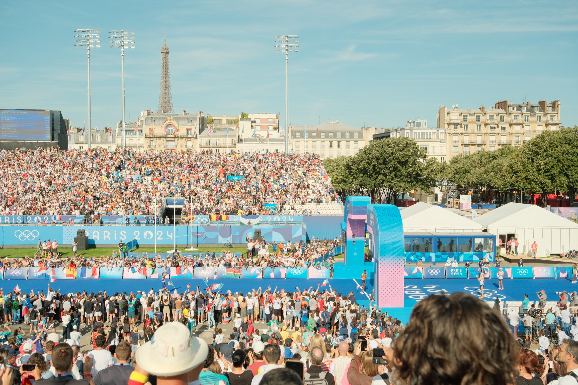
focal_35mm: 35
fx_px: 562
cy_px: 192
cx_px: 289
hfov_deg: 54.4
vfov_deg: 37.9
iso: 640
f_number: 4
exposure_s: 1/4000
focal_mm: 23
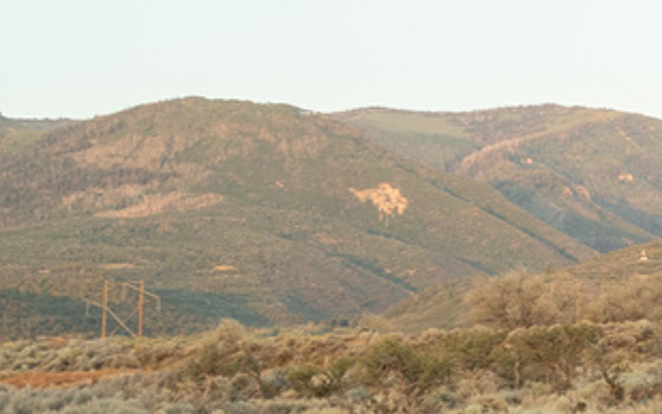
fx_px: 2922
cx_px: 1804
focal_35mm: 162
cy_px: 36
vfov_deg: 8.1
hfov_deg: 10.3
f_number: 7.1
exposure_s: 1/30
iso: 200
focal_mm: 24
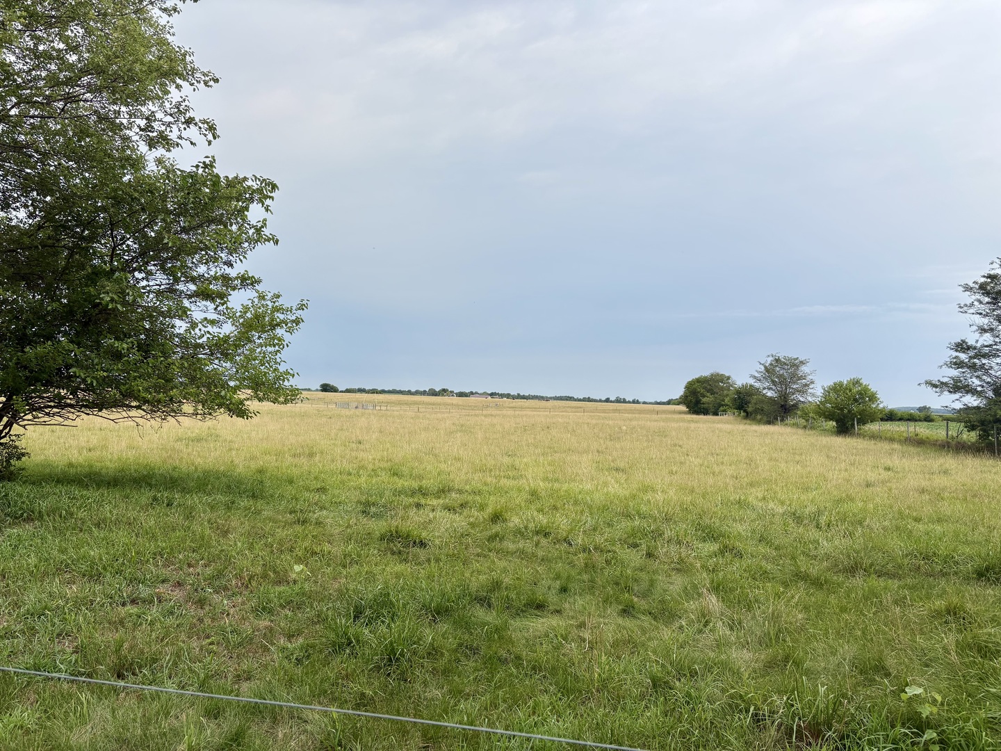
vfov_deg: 53.1
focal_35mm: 26
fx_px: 752
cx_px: 500
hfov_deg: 67.3
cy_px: 376
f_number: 1.6
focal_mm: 5.96
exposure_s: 1/4329
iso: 50
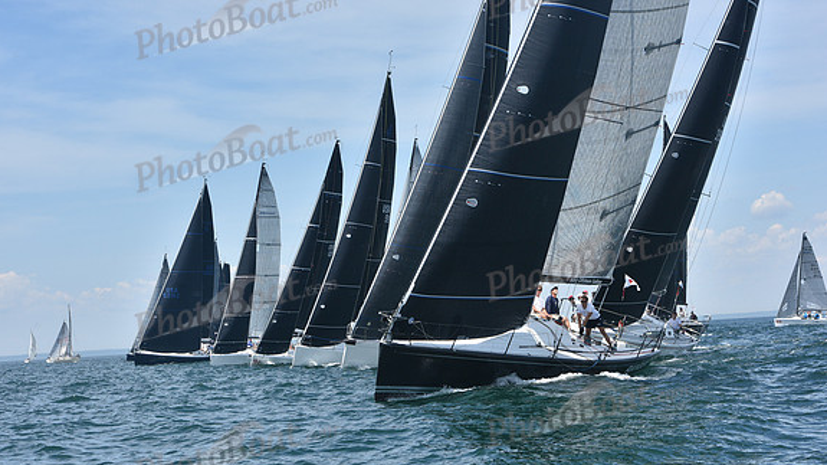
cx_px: 413
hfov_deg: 28.6
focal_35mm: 74
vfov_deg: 16.3
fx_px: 1622
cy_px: 209
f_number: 10
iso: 320
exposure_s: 1/800
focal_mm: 70
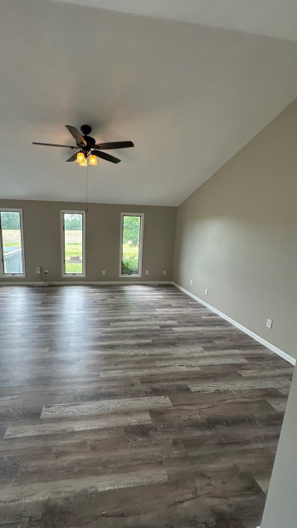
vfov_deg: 99.3
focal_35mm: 16
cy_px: 272
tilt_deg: -10.4
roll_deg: -1.9
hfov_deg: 66.4
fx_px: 224
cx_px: 117
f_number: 2.2
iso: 125
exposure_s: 1/120
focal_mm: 2.22
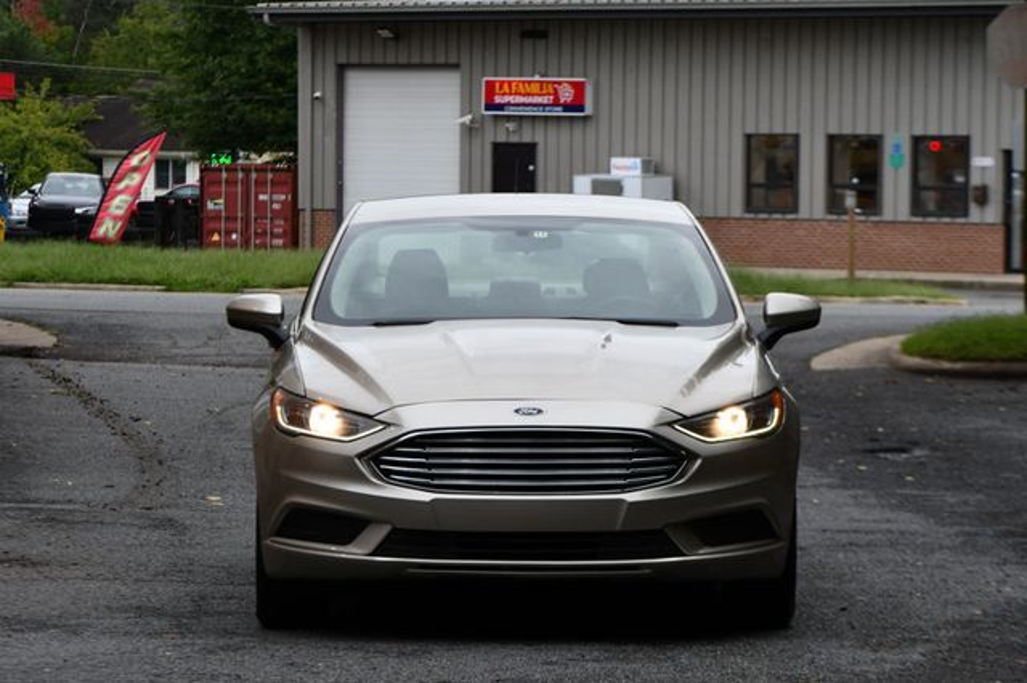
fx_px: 4191
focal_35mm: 147
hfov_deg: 14.0
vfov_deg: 9.3
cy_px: 342
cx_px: 514
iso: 200
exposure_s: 1/250
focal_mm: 98
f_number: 6.3
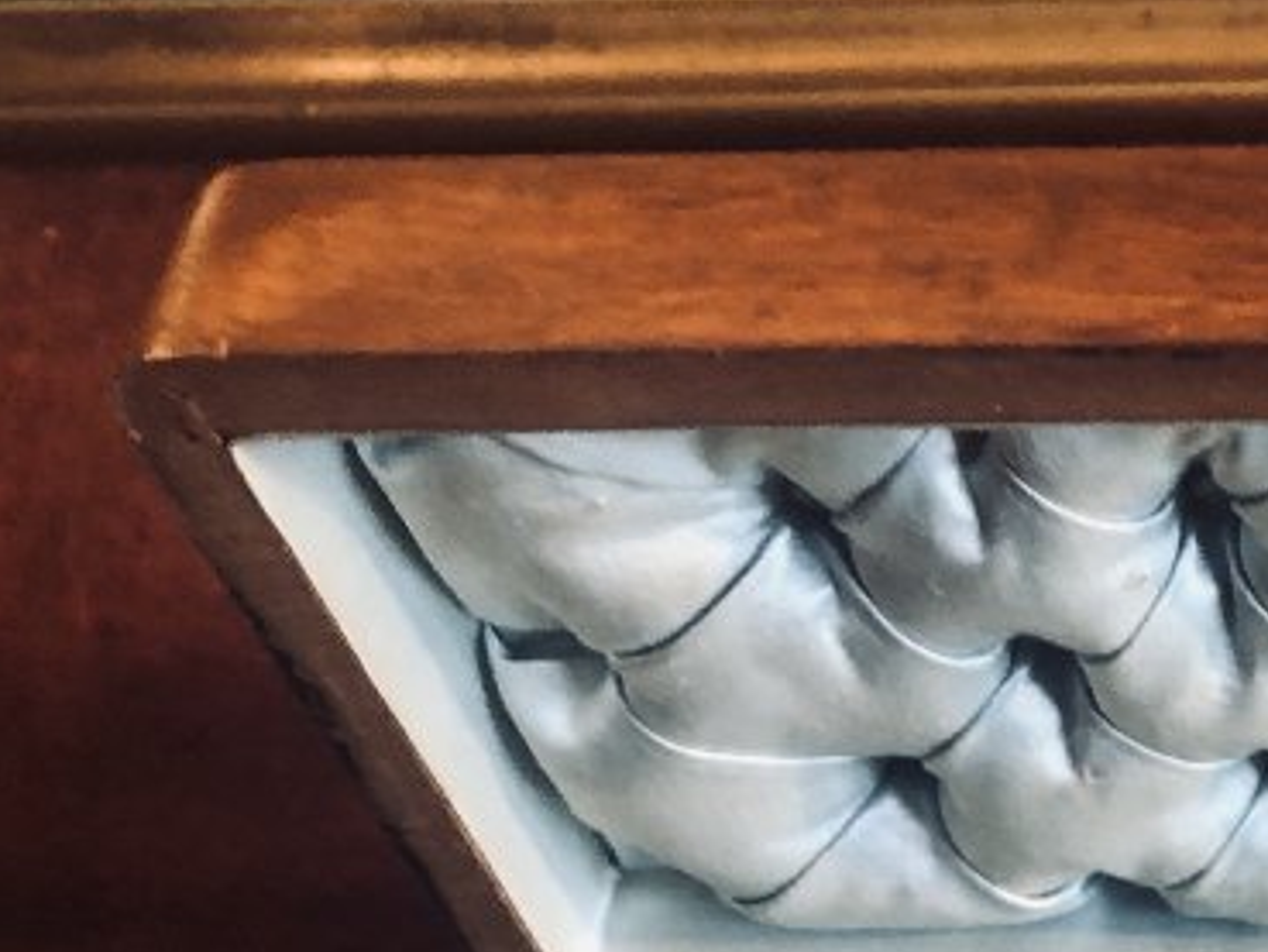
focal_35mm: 91
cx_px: 1996
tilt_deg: -55.8
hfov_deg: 18.6
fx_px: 3334
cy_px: 1096
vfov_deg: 15.7
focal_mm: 4
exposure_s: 1/17
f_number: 1.8
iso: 64
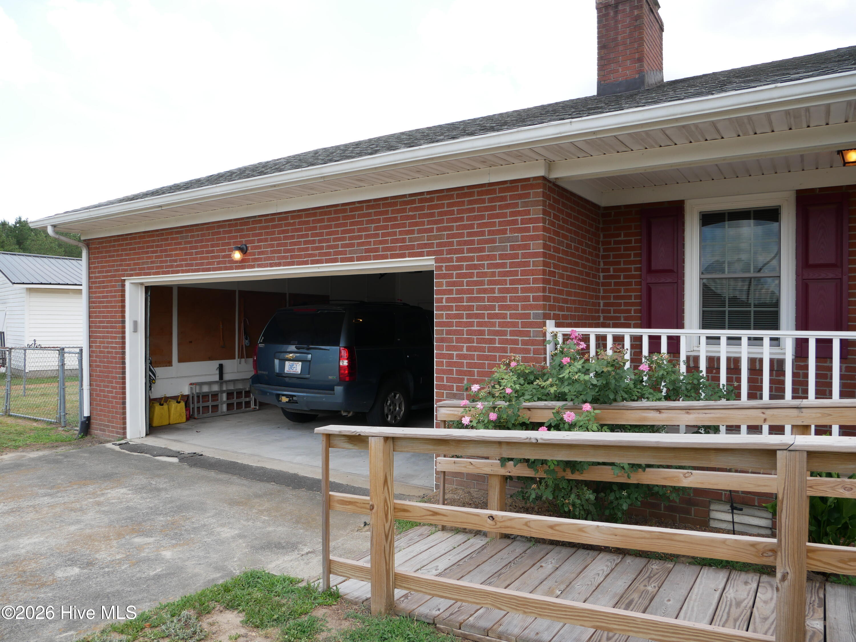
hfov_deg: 71.6
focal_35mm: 24
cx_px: 428
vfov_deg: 56.8
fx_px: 594
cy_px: 321
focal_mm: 12
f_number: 5.6
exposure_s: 1/250
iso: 200
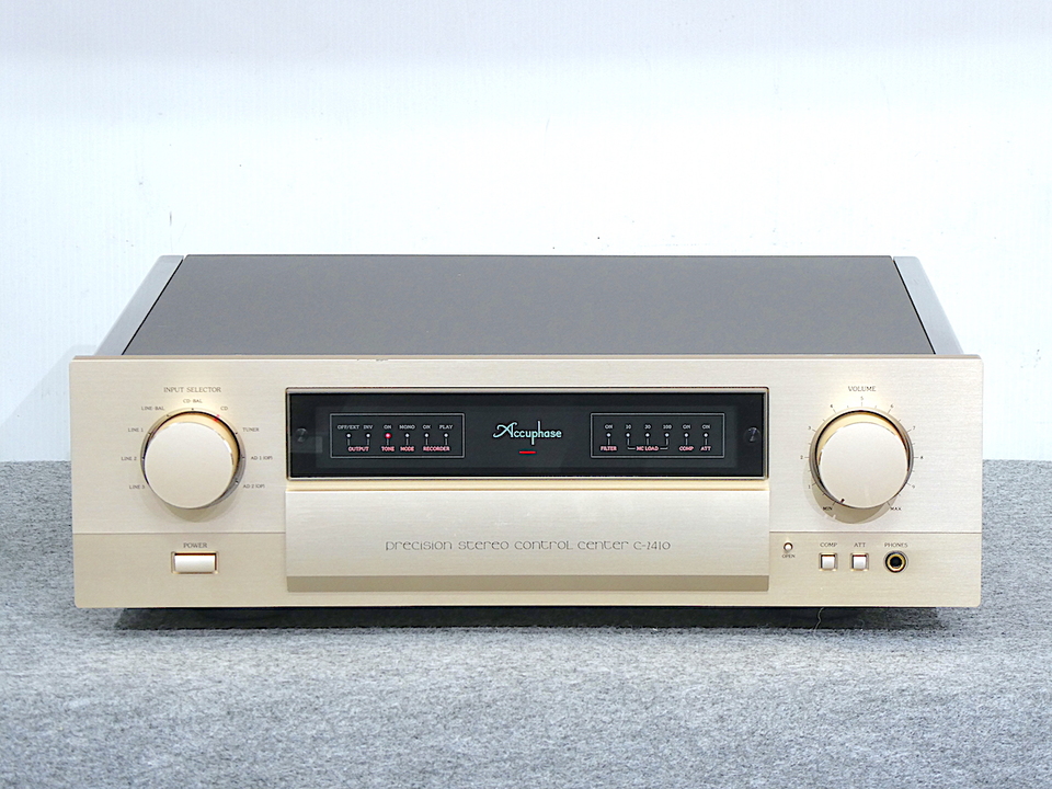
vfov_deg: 11.0
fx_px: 4103
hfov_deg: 14.6
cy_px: 394
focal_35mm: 135
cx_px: 526
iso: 200
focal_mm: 24.2
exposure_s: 1/5
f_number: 5.3
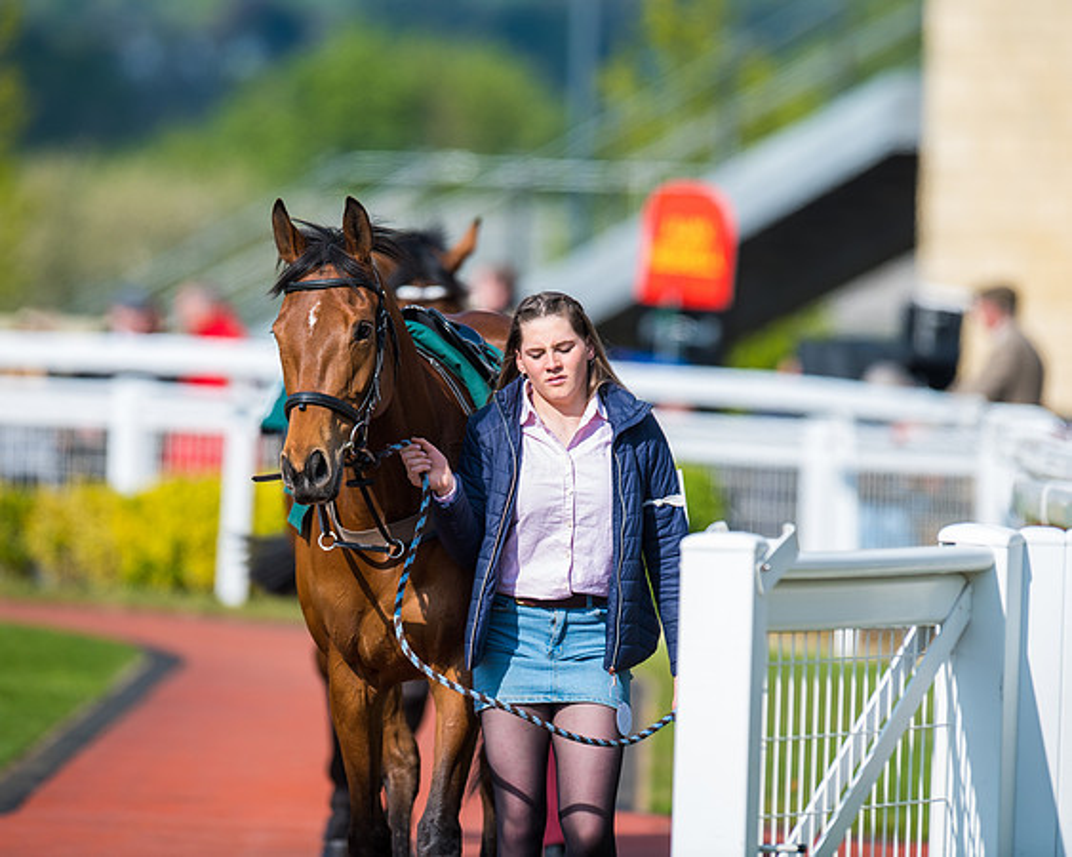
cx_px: 536
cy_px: 428
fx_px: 14305
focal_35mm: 451
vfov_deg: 3.4
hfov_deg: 4.3
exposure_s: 1/1250
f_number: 5
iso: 160
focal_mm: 400
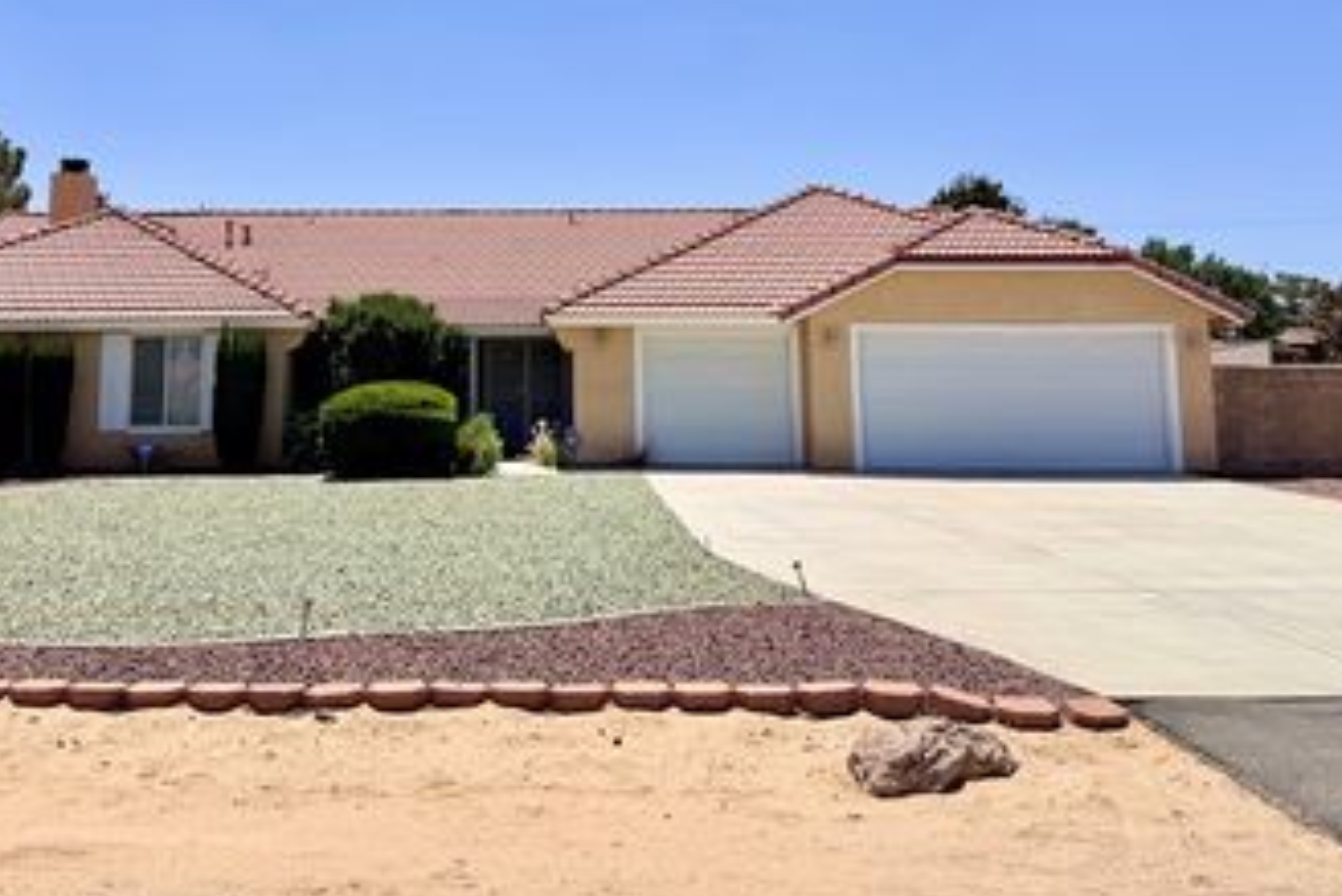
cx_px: 520
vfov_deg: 34.0
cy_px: 178
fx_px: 1417
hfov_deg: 50.3
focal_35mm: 38
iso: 80
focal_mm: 6.76
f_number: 1.78
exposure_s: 1/9091
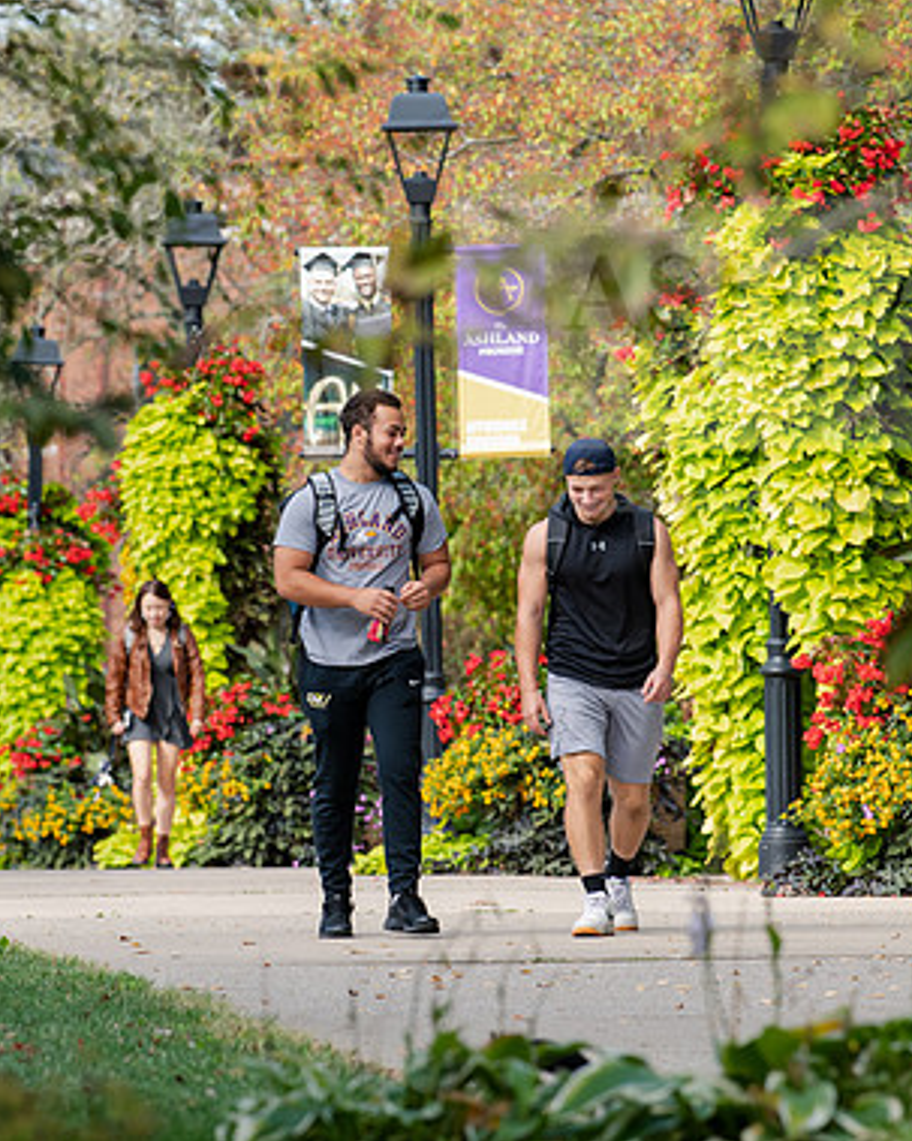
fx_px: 14548
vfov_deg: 4.5
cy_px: 561
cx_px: 361
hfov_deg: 3.6
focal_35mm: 431
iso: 500
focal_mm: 300
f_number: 9
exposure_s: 1/320
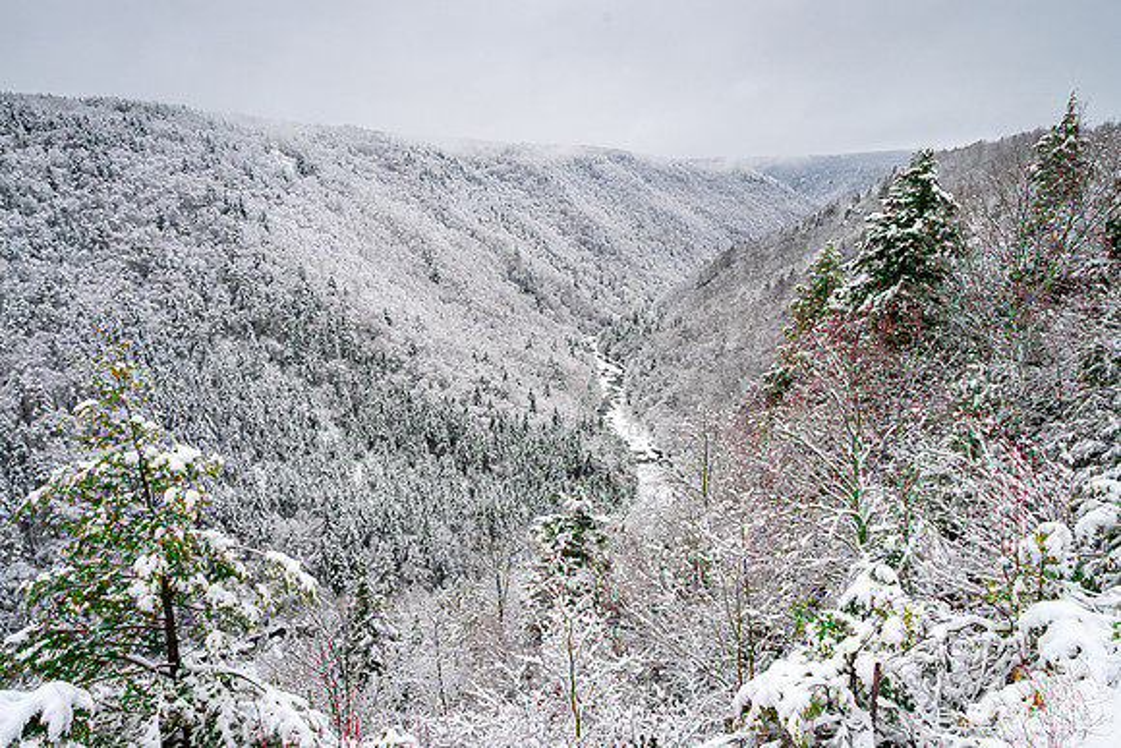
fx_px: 747
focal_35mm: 24
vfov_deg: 53.2
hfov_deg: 73.7
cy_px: 374
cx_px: 560
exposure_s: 1/125
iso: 200
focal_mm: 16
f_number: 13
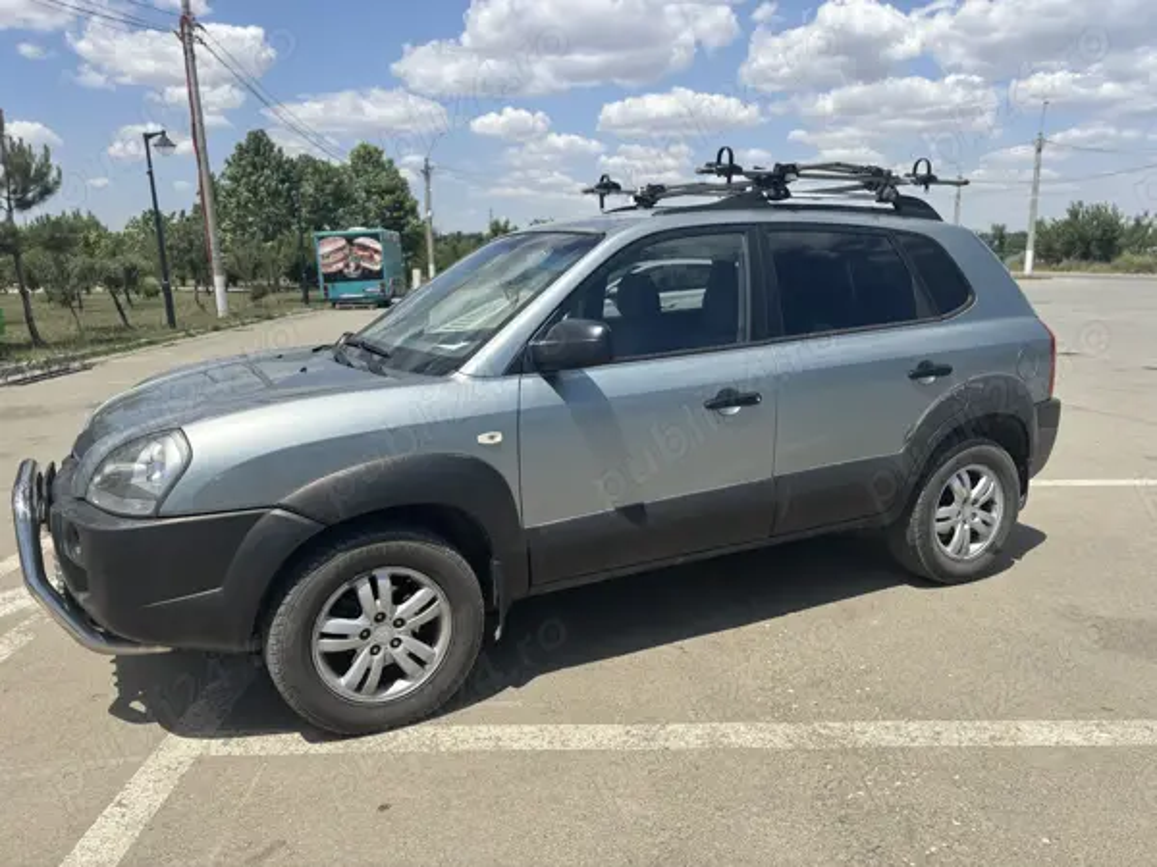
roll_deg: +1.1
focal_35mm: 26
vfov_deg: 53.1
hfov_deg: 67.3
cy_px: 434
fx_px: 869
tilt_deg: -11.2
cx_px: 578
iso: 50
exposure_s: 1/4255
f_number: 1.6
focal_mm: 5.96
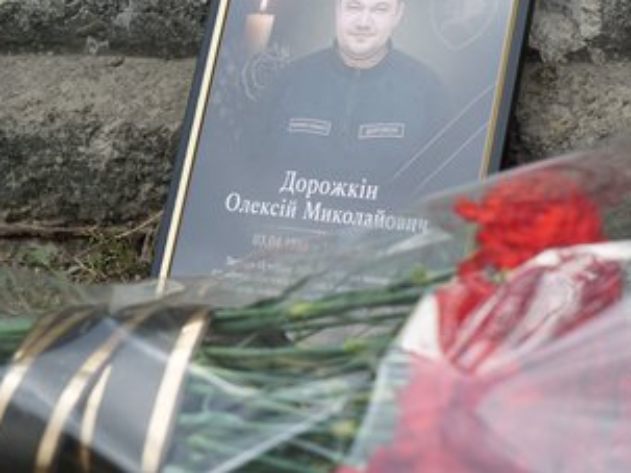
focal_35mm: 89
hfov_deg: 22.0
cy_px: 197
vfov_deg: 16.6
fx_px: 1622
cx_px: 360
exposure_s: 1/200
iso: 100
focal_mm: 70
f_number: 6.3
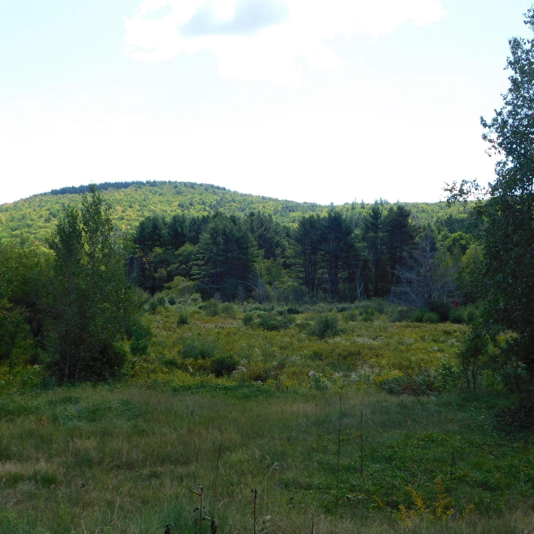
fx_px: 750
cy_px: 270
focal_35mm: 43
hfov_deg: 39.2
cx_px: 277
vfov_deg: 39.2
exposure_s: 1/640
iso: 125
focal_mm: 6.3
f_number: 3.5
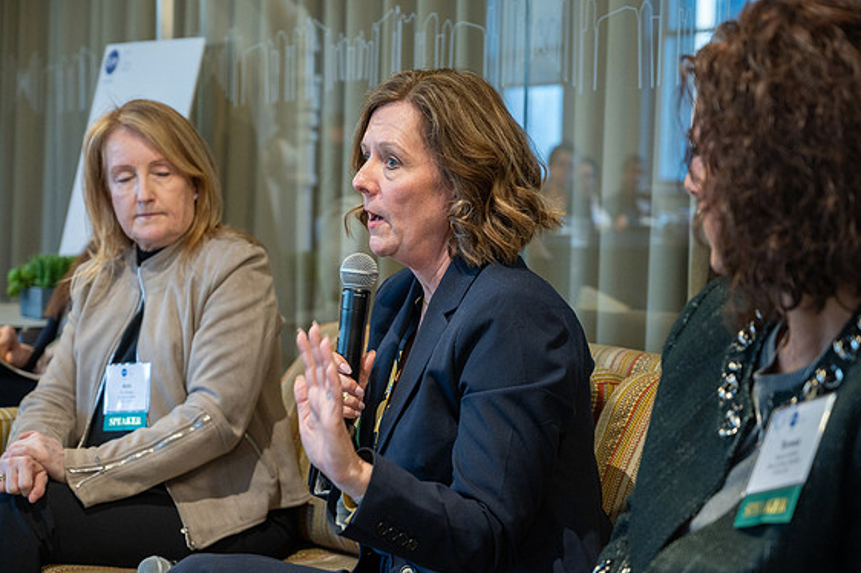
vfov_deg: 20.9
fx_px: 1554
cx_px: 423
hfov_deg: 31.0
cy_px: 294
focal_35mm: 65
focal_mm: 63
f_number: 4
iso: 1600
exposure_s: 1/50
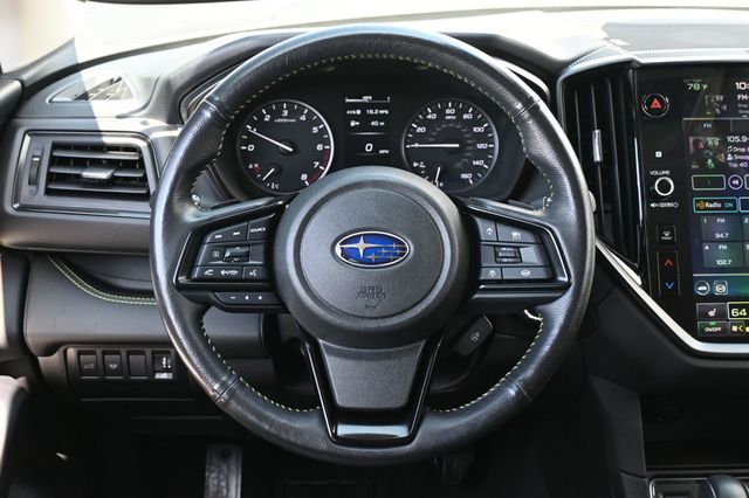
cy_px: 249
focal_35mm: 45
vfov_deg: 29.8
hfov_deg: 43.6
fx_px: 936
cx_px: 374
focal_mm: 30
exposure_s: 1/125
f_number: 4.8
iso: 1100
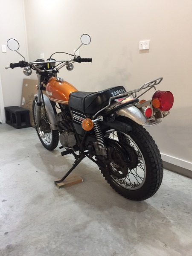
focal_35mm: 29
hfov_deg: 48.2
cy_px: 128
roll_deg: +0.7
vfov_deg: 61.7
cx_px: 96
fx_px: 214
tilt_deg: -12.9
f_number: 2.2
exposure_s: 1/33
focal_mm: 4.15
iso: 160
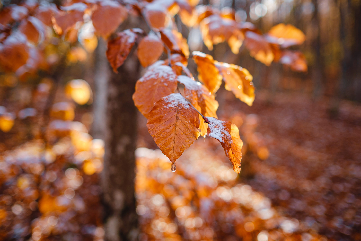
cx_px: 180
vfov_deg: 37.9
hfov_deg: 54.4
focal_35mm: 35
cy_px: 120
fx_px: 351
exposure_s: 1/500
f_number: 2
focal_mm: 23
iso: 250
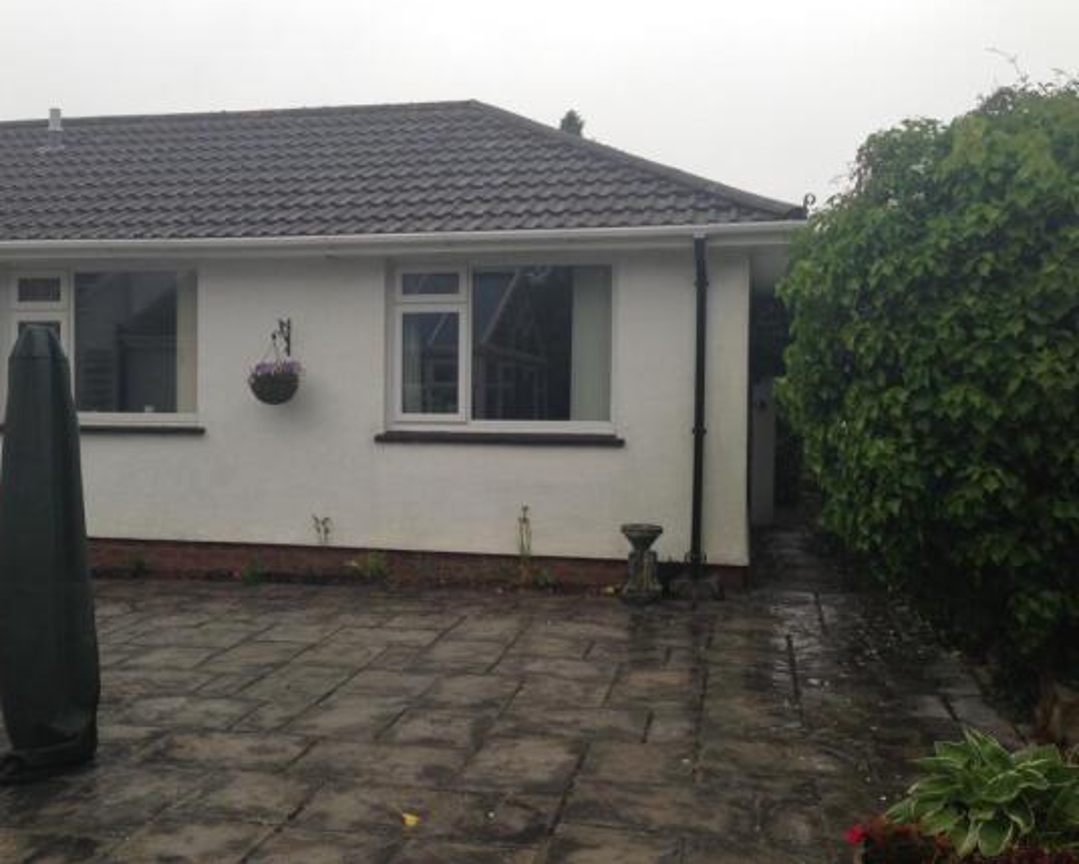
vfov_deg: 42.2
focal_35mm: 35
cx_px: 506
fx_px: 1118
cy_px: 426
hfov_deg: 51.5
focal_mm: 4.13
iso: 50
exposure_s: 1/467
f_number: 2.4
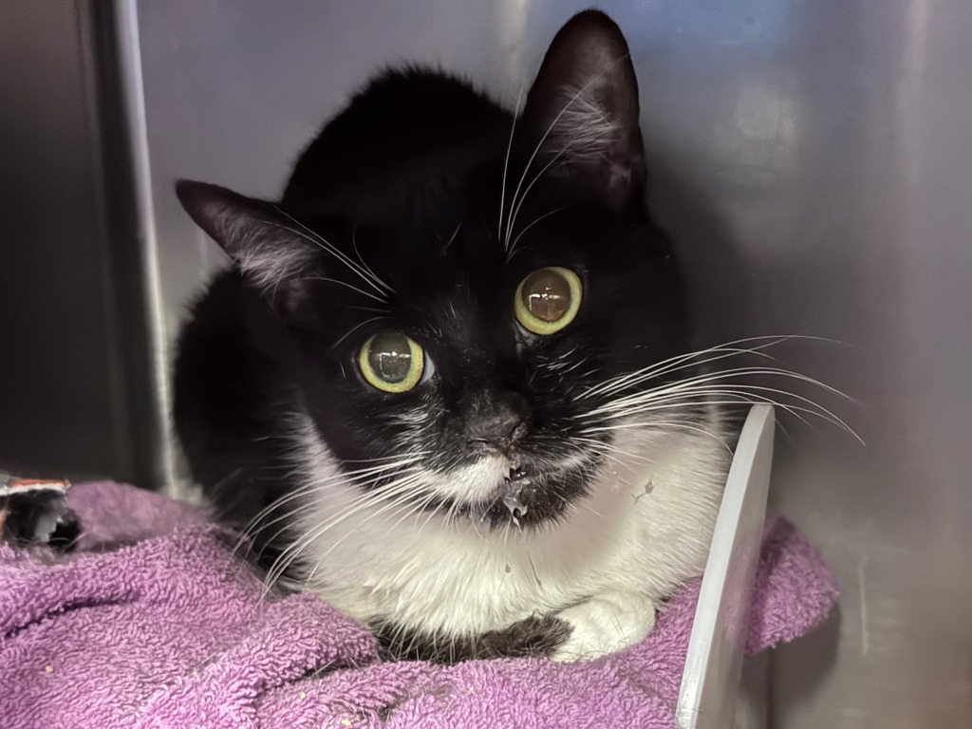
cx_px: 486
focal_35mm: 48
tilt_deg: -12.6
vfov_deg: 30.3
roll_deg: +1.5
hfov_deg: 39.7
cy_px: 364
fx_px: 1348
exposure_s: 1/9
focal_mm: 6.76
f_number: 1.78
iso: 640
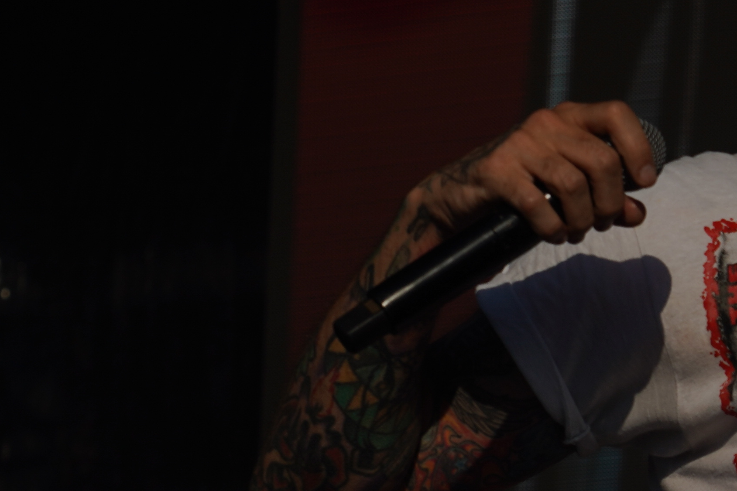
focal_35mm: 373
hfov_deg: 5.5
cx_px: 1001
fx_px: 7636
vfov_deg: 3.7
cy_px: 504
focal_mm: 105
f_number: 8
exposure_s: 1/2000
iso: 100
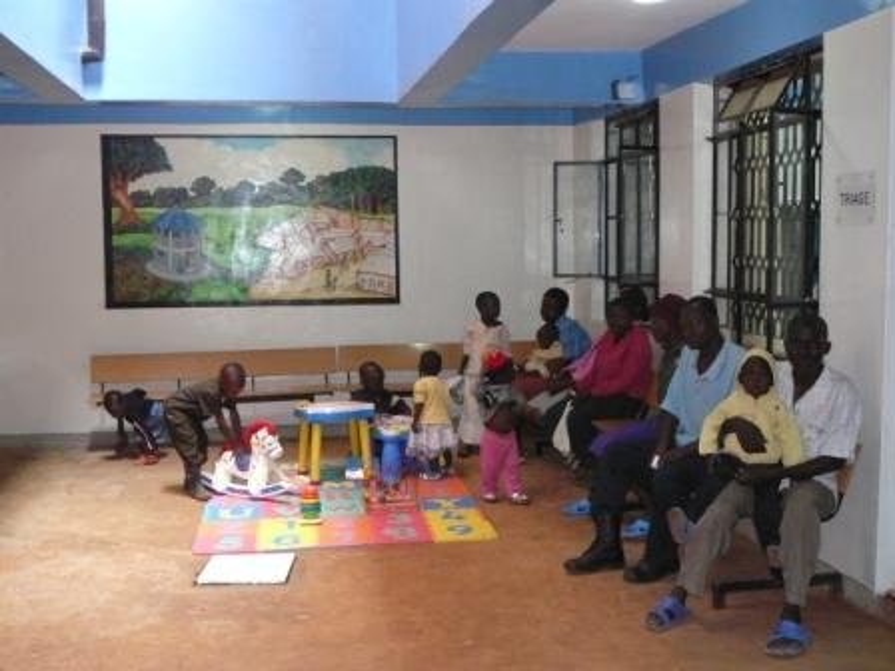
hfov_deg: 43.9
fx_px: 1112
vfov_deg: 33.6
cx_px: 448
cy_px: 336
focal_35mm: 43
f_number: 3.2
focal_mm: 6.4
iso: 400
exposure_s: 1/30
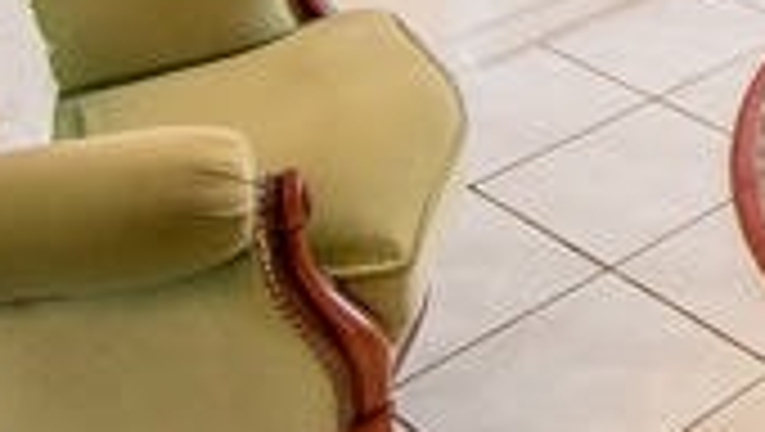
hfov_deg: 23.7
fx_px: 1502
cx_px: 1094
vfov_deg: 13.3
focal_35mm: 74
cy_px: -515
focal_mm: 10
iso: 1000
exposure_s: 1/80
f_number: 5
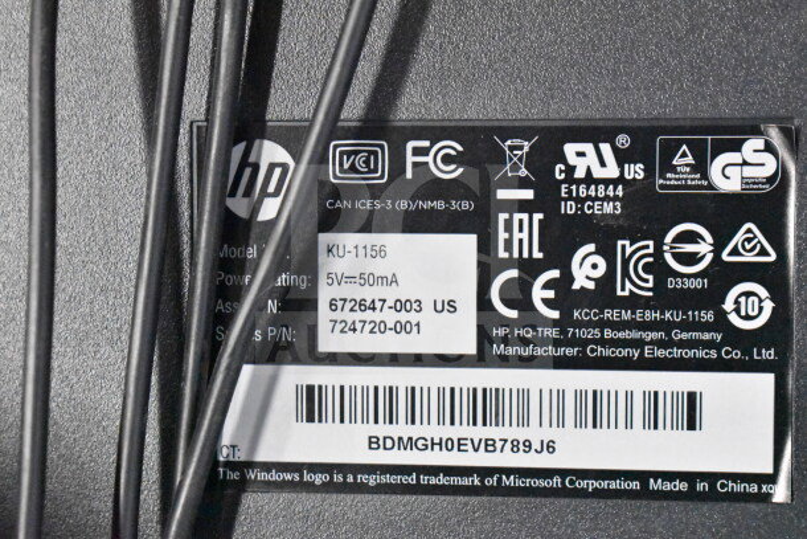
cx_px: 404
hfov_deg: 24.6
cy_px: 270
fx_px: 1850
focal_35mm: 82
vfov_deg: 16.6
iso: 22800
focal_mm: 55
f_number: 5.6
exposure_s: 1/100
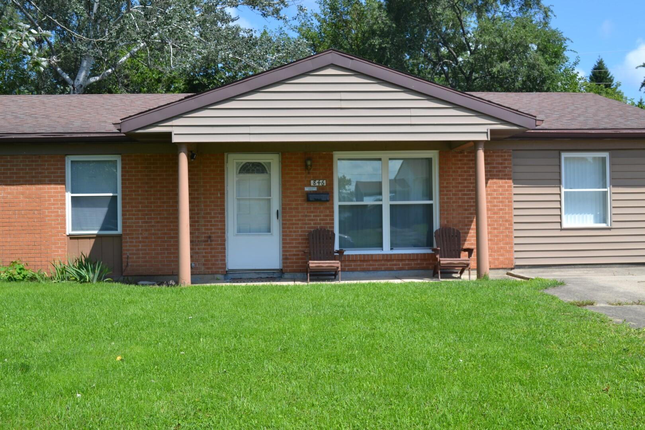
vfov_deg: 34.2
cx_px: 322
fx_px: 699
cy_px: 215
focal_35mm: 39
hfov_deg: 49.6
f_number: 7.1
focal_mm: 26
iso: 100
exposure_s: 1/200
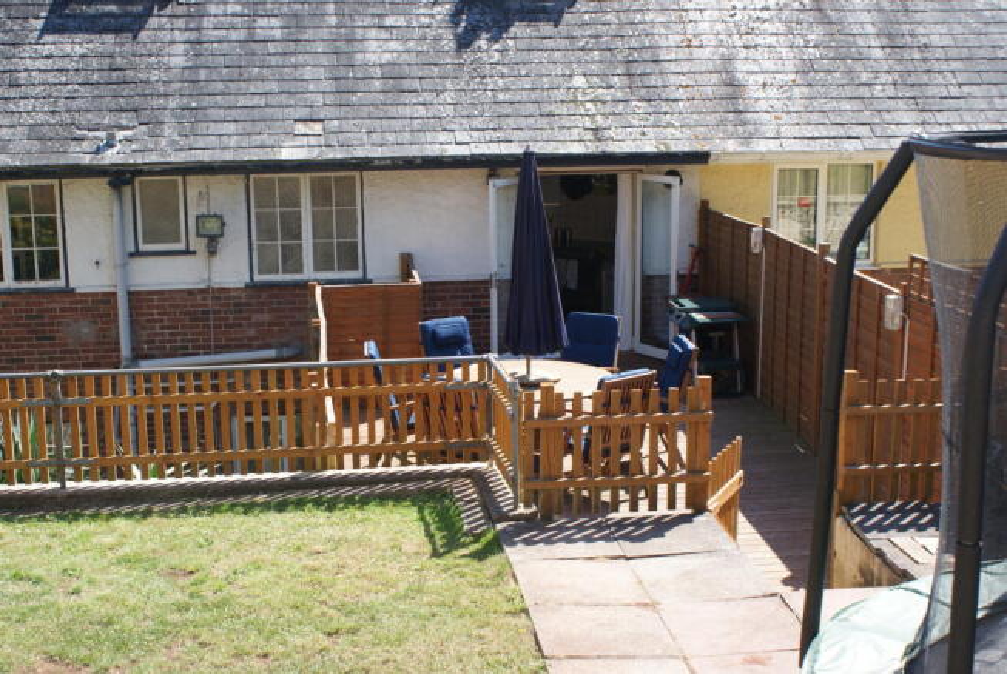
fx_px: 1260
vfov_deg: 29.9
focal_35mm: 45
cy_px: 337
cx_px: 504
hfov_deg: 43.6
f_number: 9
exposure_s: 1/80
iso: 100
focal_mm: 30
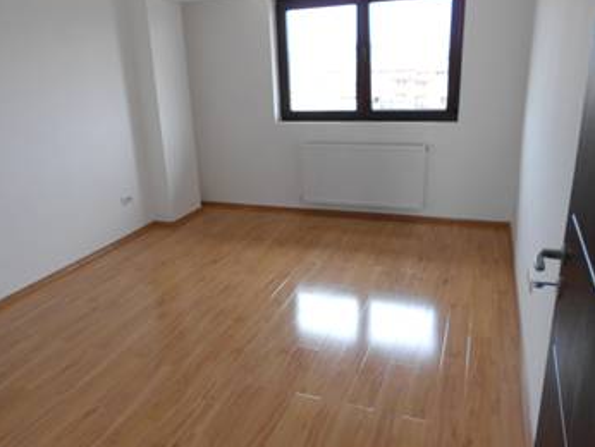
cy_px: 220
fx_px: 482
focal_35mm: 28
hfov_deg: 63.3
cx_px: 276
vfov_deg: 49.8
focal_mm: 4.6
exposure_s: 1/30
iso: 100
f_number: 3.2
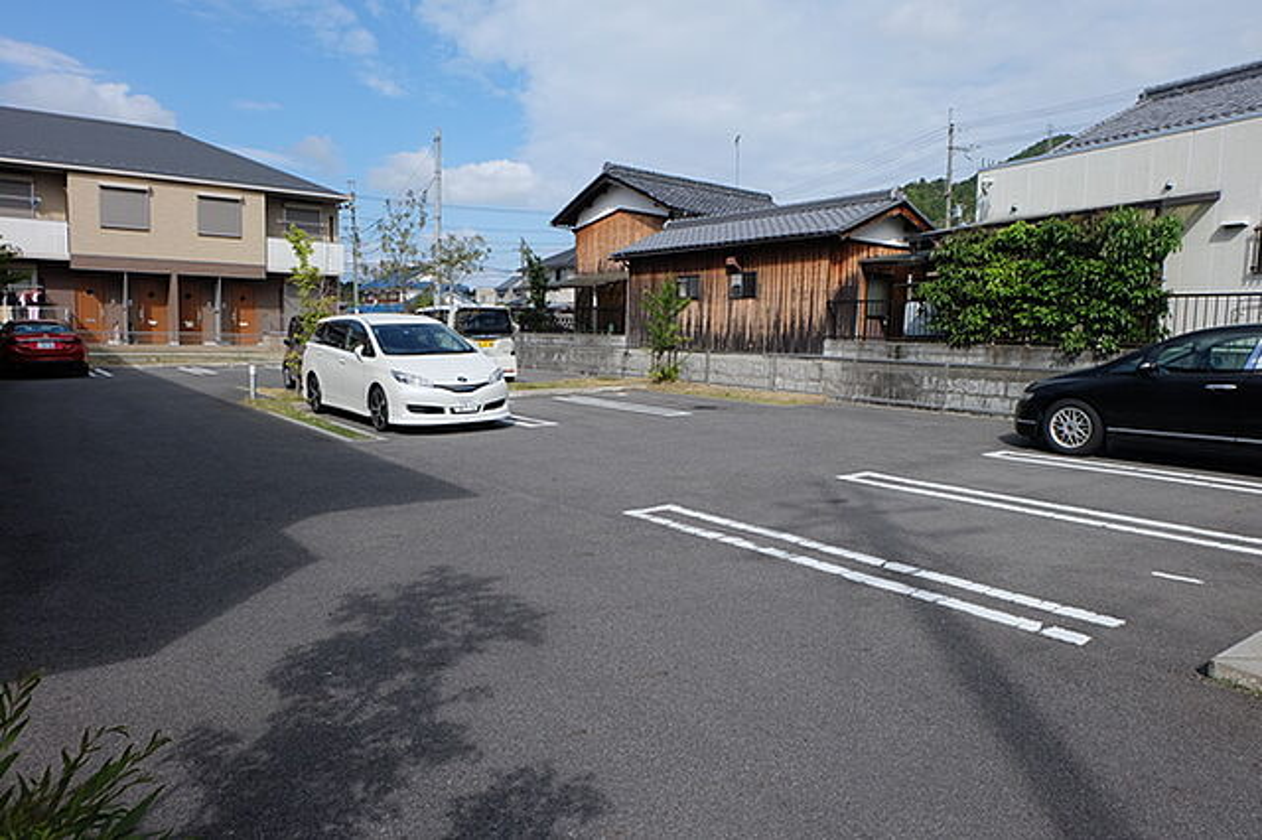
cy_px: 420
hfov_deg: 73.8
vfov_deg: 53.1
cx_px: 631
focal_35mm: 24
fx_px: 841
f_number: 11
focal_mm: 16
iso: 400
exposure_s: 1/420
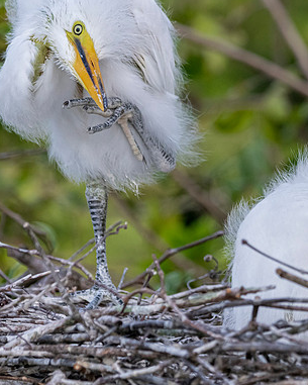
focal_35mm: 501
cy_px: 205
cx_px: 343
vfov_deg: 3.9
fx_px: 5706
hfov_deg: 3.1
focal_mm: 260
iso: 2000
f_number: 7.1
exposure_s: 1/2000
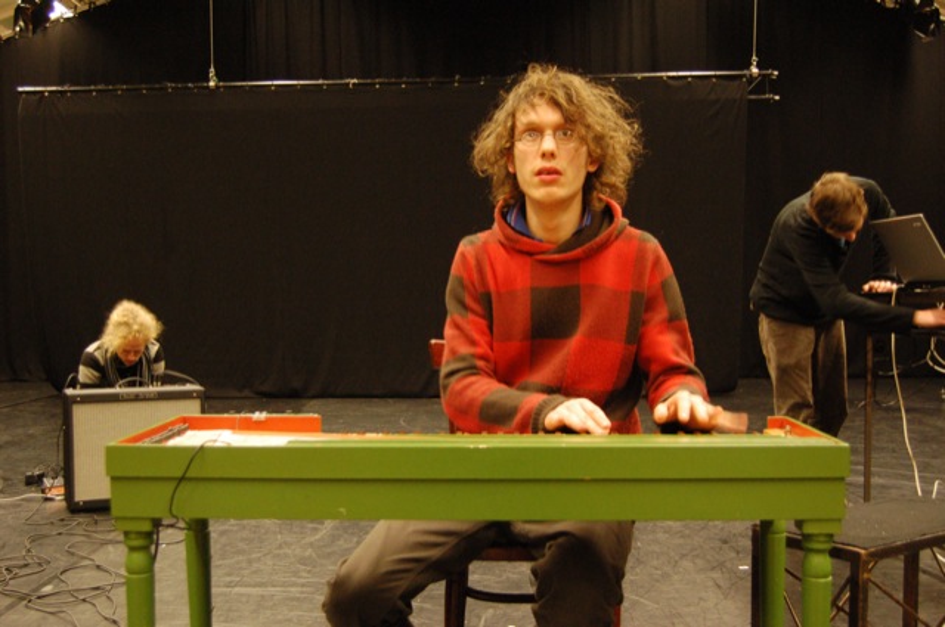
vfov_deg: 31.8
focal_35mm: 42
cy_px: 314
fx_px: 1101
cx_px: 472
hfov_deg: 46.5
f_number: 4.2
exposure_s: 1/15
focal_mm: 28
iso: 1600
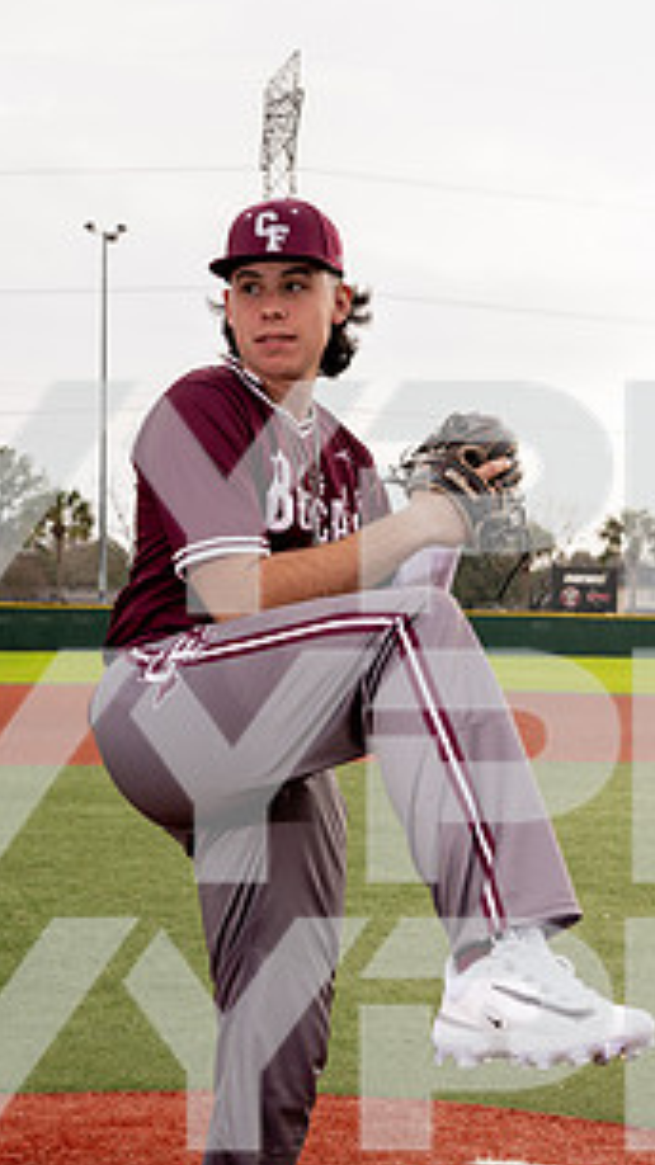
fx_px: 1668
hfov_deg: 22.2
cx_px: 324
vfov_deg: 38.1
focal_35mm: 54
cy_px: 769
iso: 125
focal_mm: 35
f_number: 7.1
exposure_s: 1/250
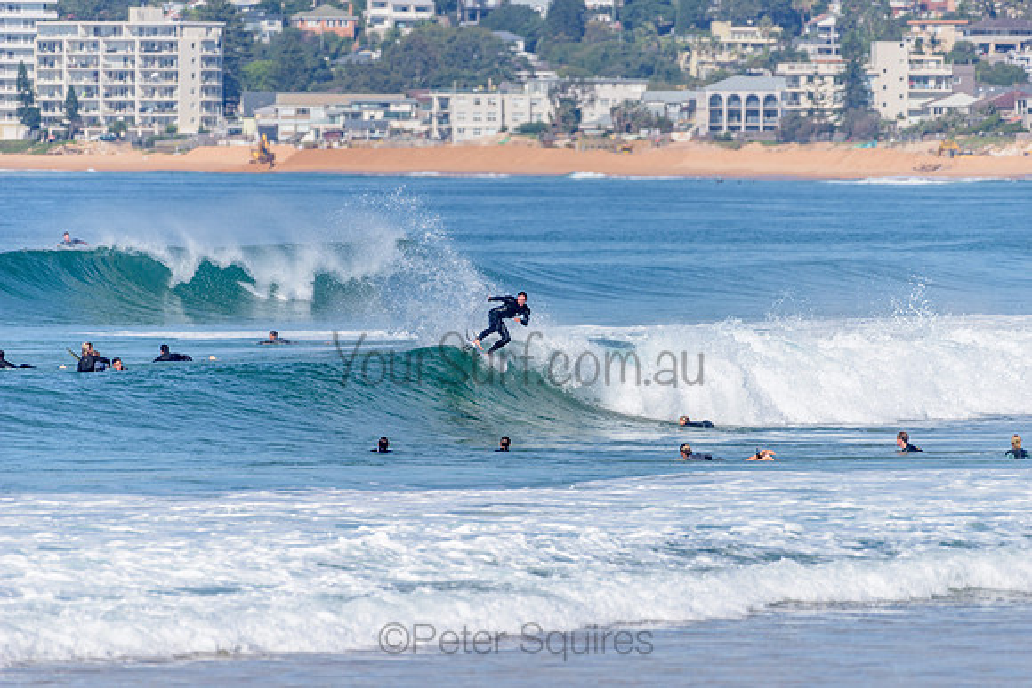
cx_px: 516
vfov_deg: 2.8
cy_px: 344
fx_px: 14336
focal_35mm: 500
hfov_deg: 4.1
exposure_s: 1/2000
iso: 110
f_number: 5.6
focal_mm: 500
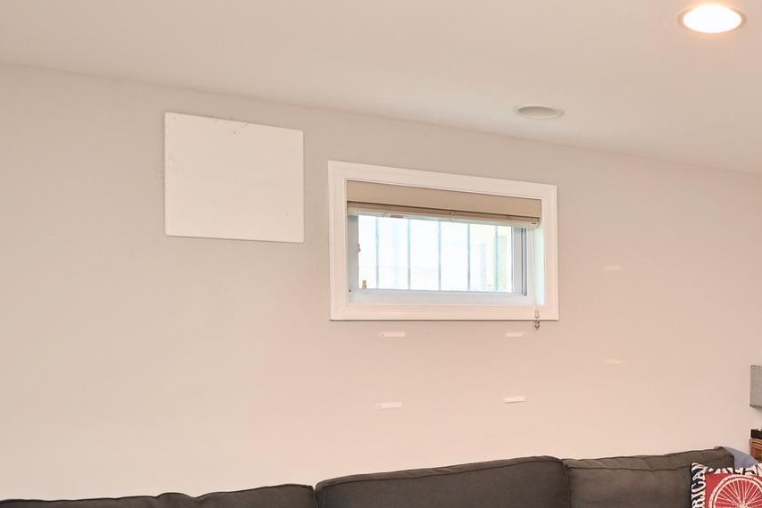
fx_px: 762
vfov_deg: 36.7
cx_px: 749
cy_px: 308
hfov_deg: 45.5
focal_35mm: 36
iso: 200
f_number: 7.1
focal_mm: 10
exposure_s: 1/8
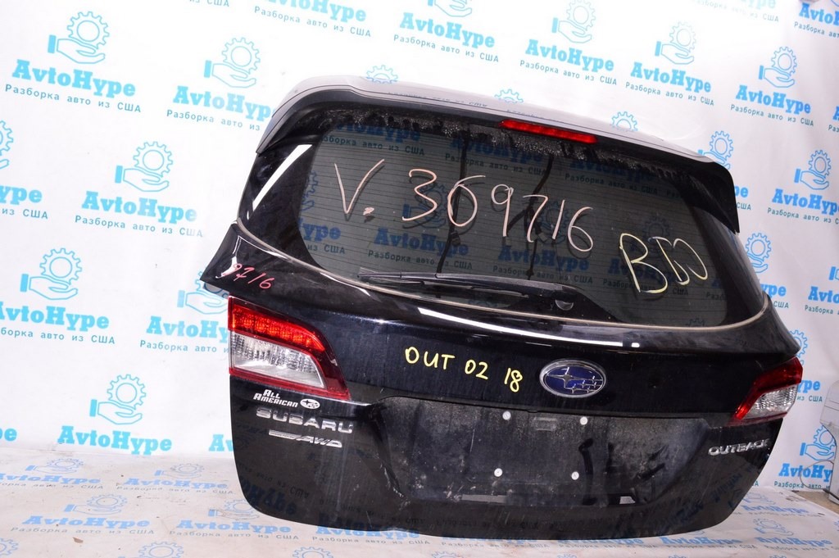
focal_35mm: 27
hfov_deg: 67.4
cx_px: 420
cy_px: 279
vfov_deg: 47.9
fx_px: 629
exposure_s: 1/125
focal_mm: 18
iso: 1600
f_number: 8
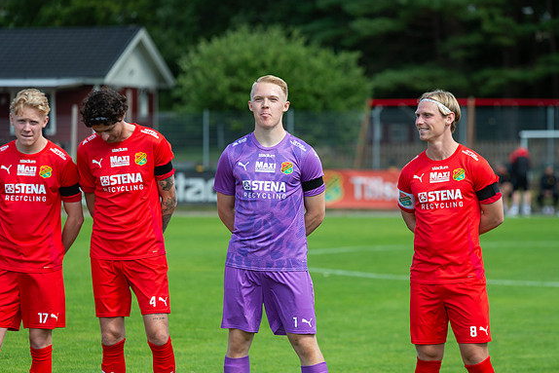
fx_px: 3137
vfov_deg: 6.8
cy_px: 187
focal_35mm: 202
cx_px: 281
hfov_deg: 10.2
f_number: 5
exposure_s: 1/1250
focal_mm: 200
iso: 900
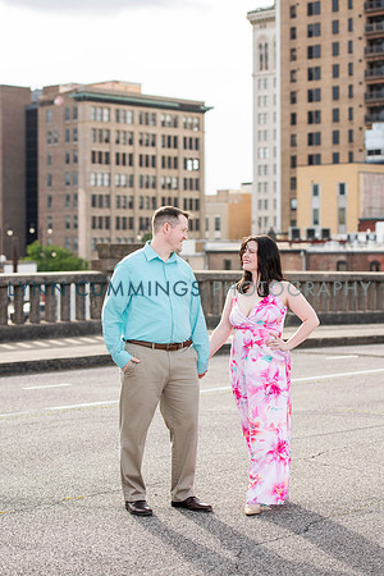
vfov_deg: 27.0
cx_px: 192
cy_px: 288
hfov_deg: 18.2
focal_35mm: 75
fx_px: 1200
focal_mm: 75
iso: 320
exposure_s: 1/2500
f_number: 3.5
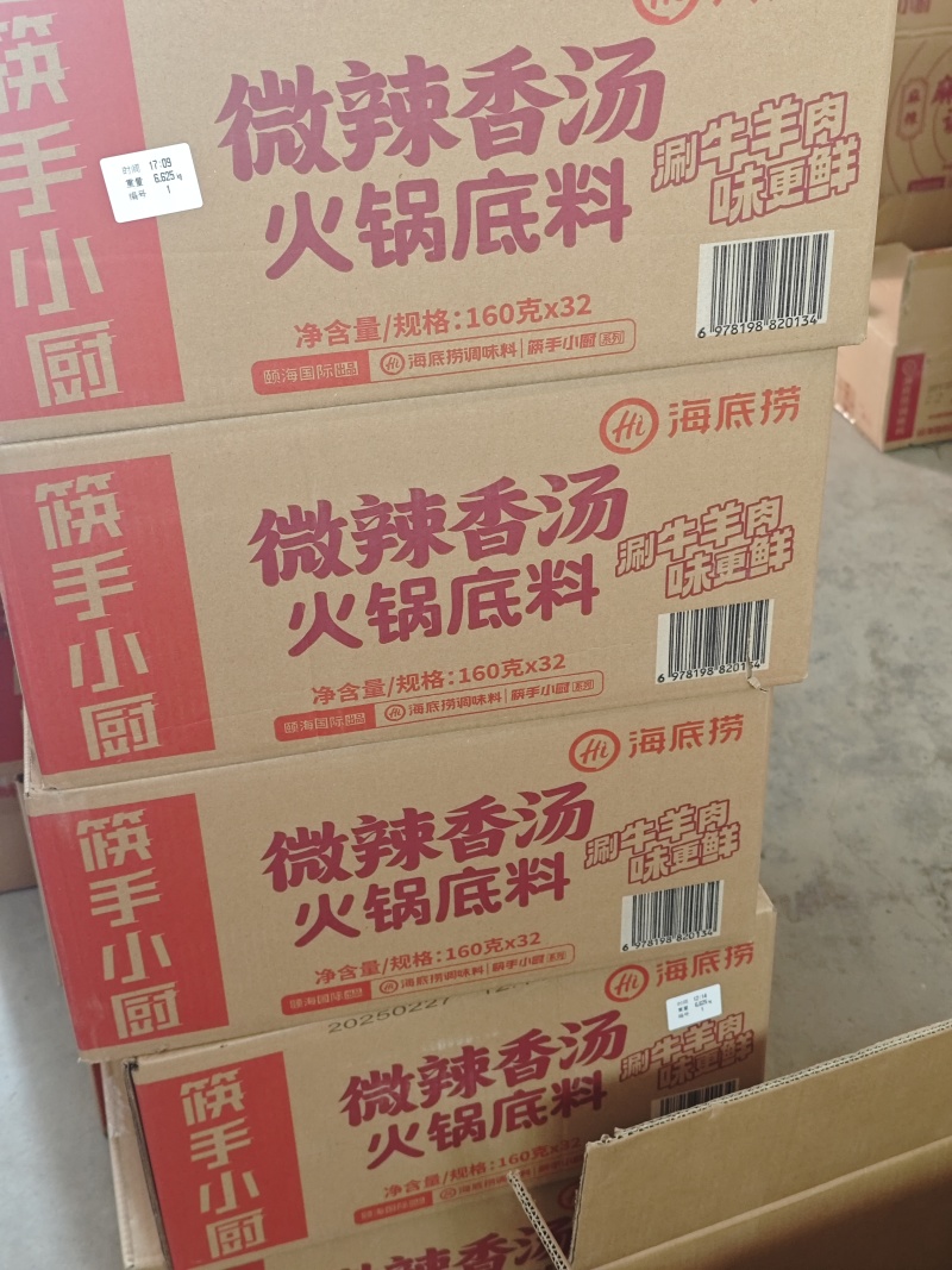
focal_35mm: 46
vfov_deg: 41.2
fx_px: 1687
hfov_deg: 31.5
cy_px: 635
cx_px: 476
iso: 800
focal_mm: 6.55
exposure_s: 1/41.3
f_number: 1.6
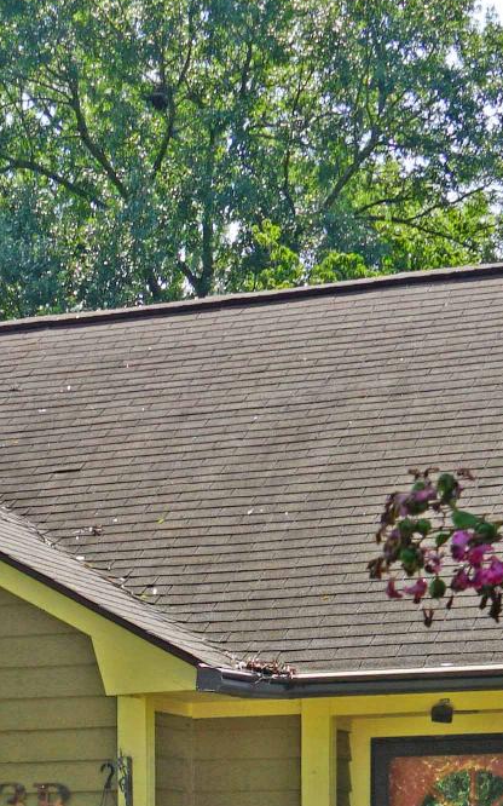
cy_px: 1095
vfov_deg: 15.8
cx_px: -238
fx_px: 2721
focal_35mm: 124
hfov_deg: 10.2
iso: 100
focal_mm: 18
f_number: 9
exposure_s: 1/100
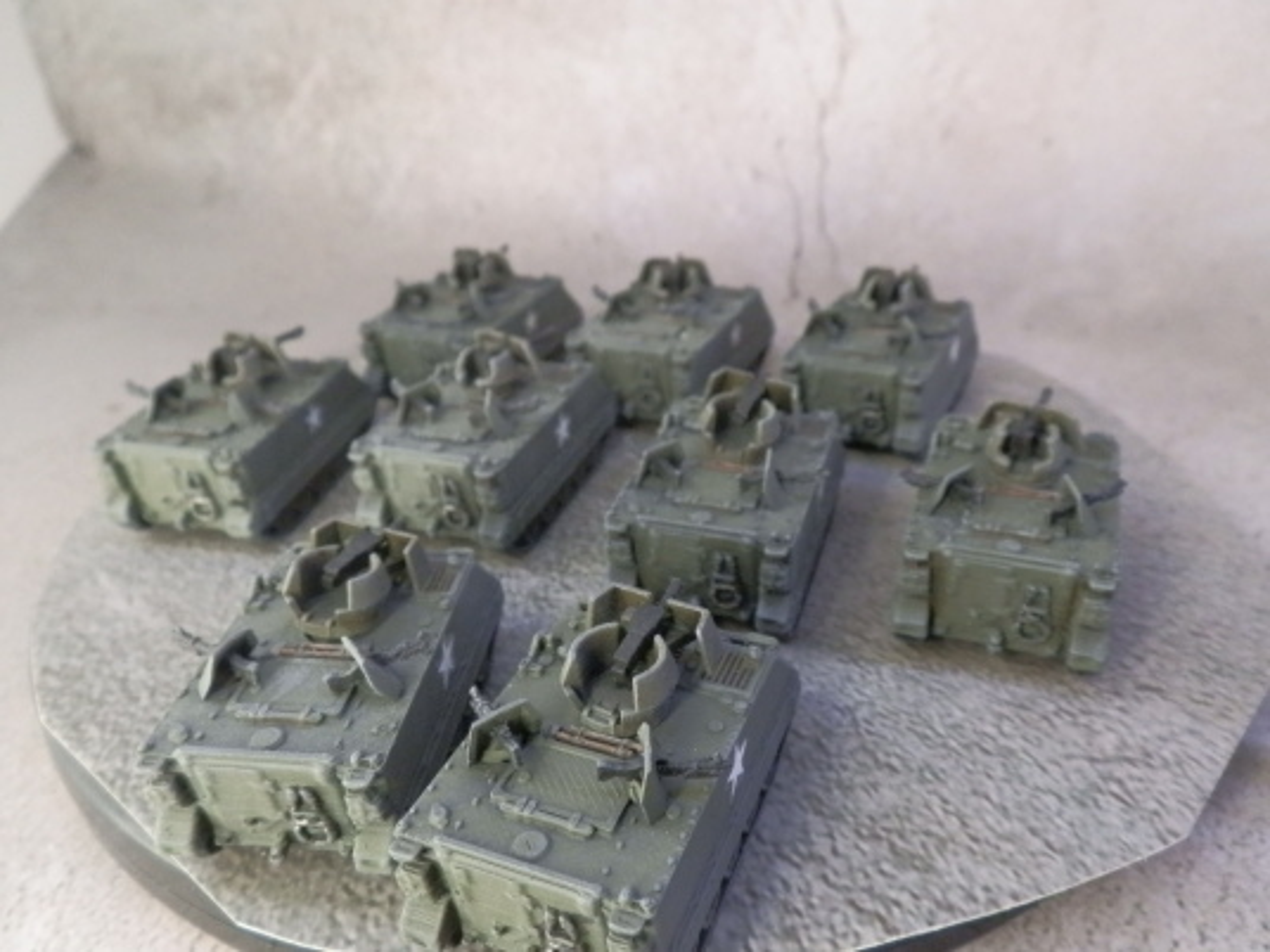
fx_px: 1027
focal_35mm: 28
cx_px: 635
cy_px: 476
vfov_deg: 49.7
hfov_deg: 63.4
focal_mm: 5
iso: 400
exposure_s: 1/80
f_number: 3.1
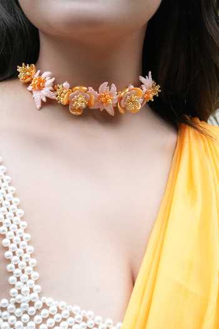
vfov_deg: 54.4
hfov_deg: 37.9
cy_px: 164
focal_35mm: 35
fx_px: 319
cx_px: 110
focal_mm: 35
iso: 3200
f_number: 14
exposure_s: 1/100
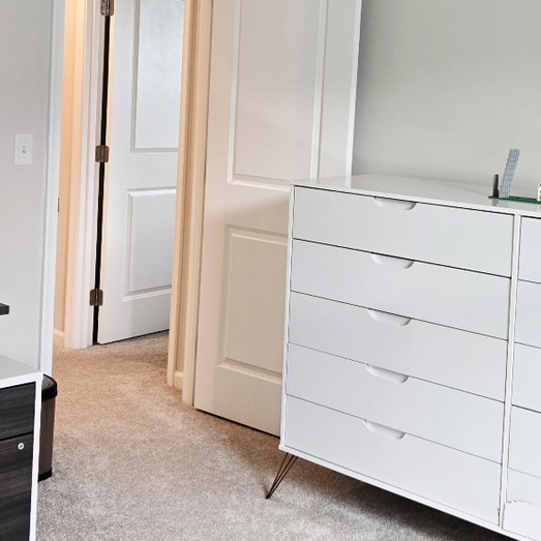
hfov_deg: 30.5
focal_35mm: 56
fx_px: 990
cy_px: 154
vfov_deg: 30.2
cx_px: 302
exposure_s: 1/120
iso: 160
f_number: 1.8
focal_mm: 5.4
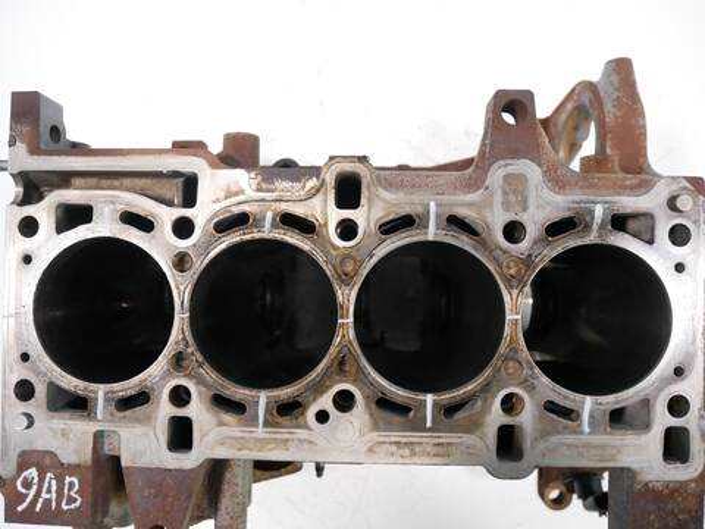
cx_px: 352
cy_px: 264
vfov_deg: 56.8
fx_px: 489
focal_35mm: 24
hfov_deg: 71.6
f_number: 3.5
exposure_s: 1/60
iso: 1250
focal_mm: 12
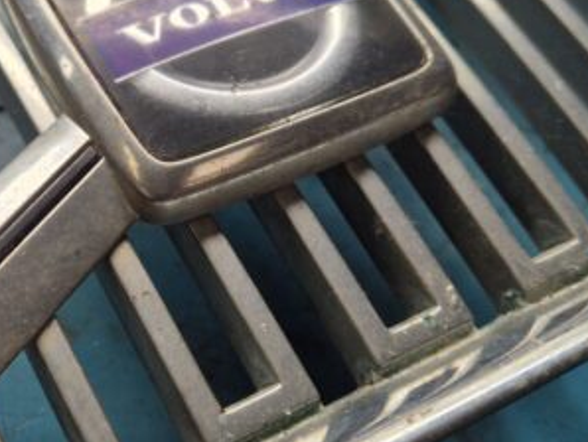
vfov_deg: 26.9
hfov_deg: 35.2
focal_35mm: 54
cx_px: 195
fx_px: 918
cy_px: 143
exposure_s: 1/271
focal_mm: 5.4
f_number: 1.8
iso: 25
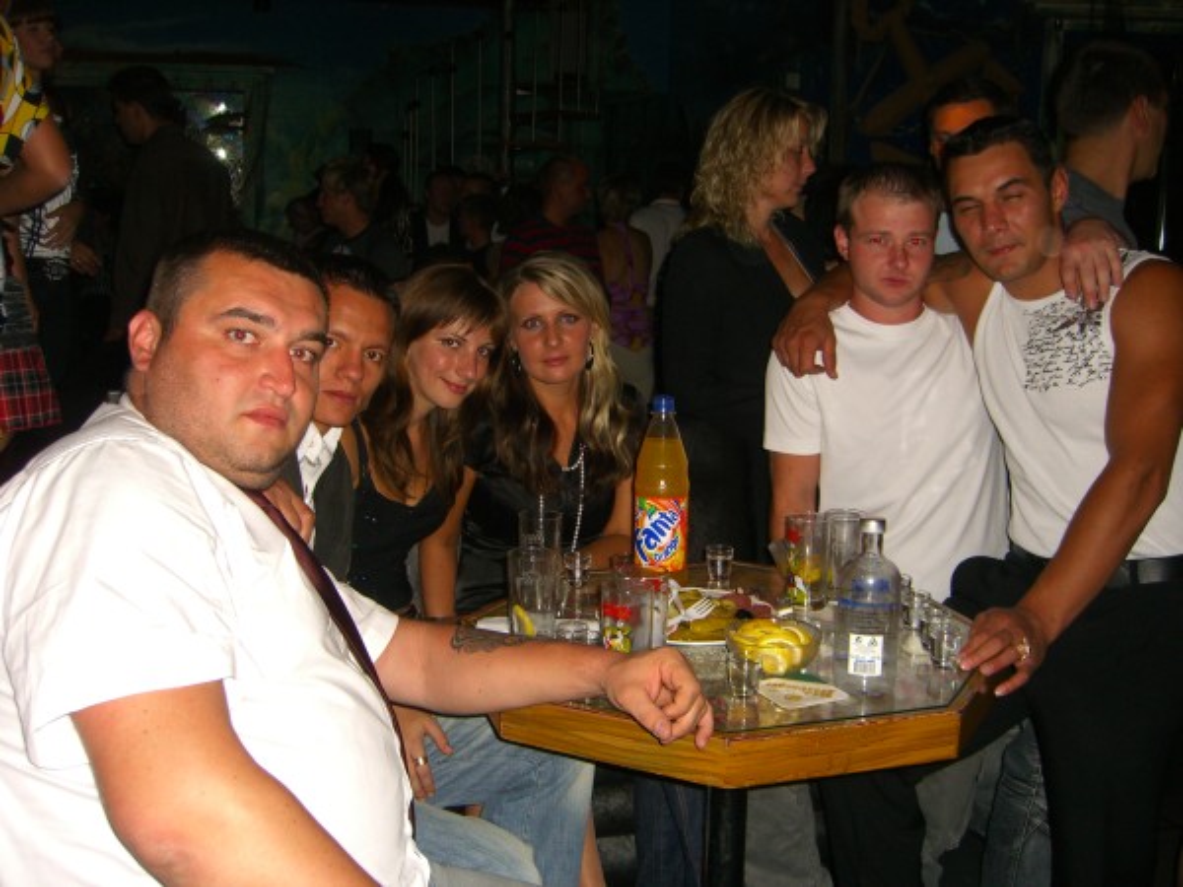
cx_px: 592
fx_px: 1299
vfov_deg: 37.7
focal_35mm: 38
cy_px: 444
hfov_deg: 49.0
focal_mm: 7.9
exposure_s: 1/60
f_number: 2.8
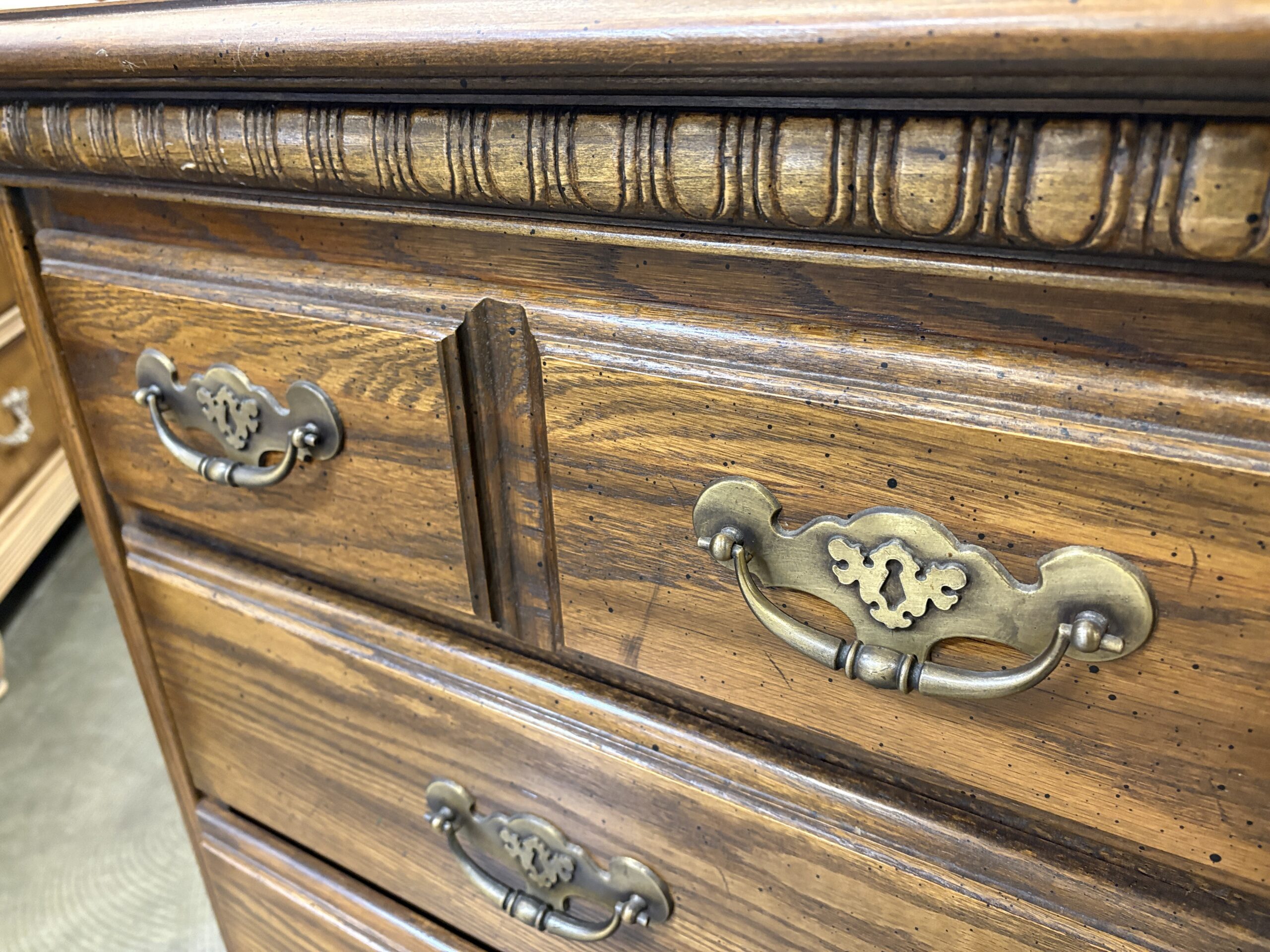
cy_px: 476
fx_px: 954
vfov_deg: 53.1
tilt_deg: -25.1
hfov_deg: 67.3
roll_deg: +2.8
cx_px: 635
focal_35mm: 26
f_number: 1.6
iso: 400
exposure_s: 1/40
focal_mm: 5.96
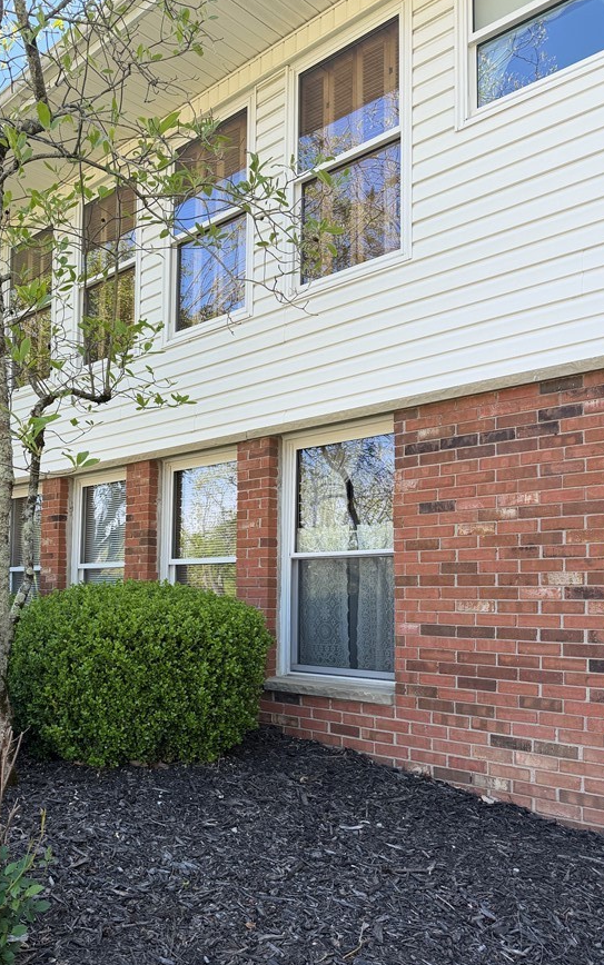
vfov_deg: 62.6
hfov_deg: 41.2
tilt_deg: +3.8
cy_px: 553
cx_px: 192
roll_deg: -0.9
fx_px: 790
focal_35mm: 30
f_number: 1.78
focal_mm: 6.76
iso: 100
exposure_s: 1/702
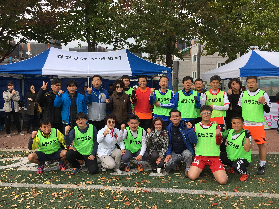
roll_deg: -0.2
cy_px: 104
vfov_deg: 48.2
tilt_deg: -4.2
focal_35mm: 29
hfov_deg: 61.7
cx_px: 140
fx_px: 234
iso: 25
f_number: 2.2
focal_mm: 4.15
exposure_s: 1/1451
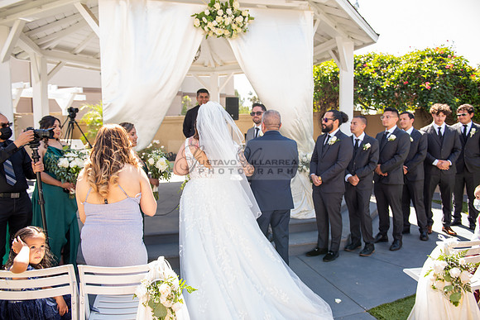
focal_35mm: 29
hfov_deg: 63.6
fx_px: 387
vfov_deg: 45.0
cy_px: 160
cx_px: 240
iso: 100
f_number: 3.5
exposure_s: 1/125
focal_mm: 29
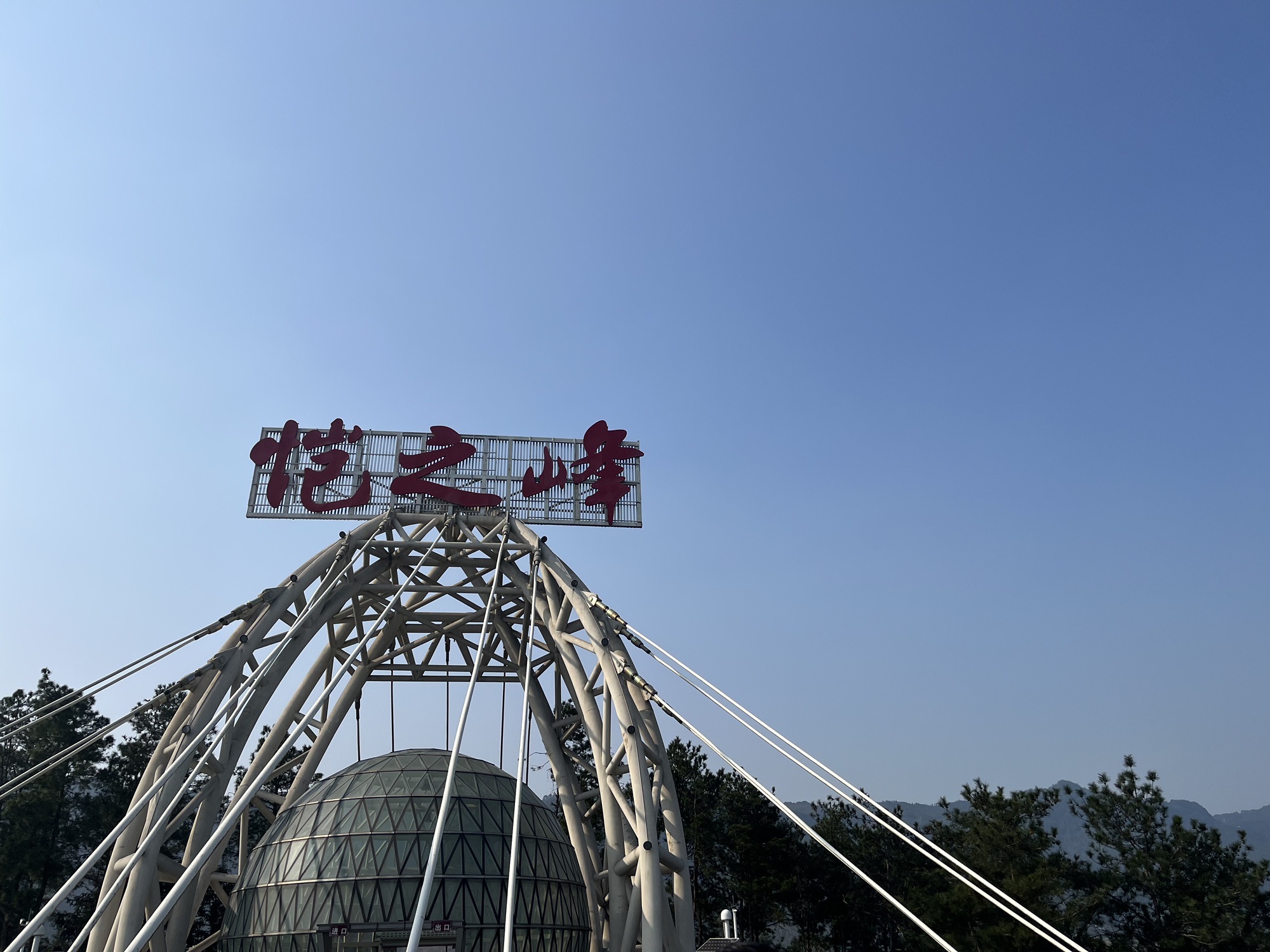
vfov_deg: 53.1
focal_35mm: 26
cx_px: 635
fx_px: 954
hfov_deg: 67.3
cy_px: 476
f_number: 1.6
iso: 50
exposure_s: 1/6173
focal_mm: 5.1
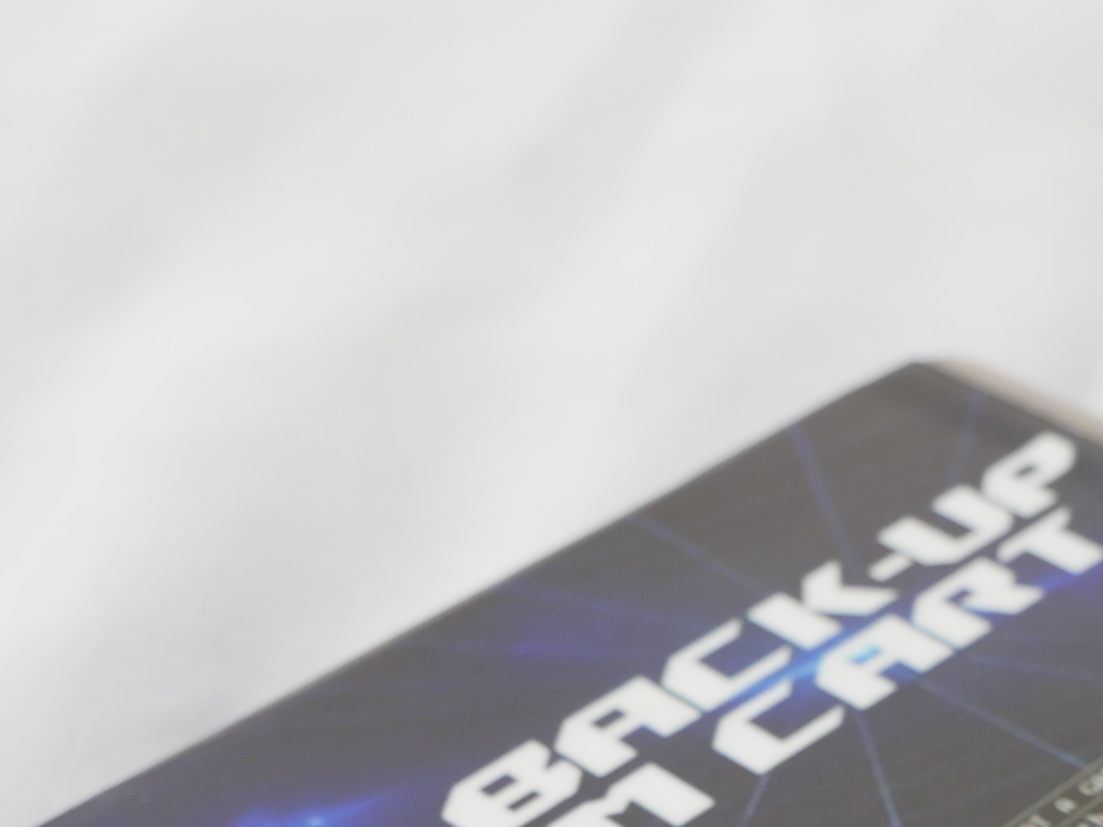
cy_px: 1127
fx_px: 2612
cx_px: 792
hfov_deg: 23.7
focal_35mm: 82
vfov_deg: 16.8
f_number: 5
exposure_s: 1/50
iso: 200
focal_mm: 15
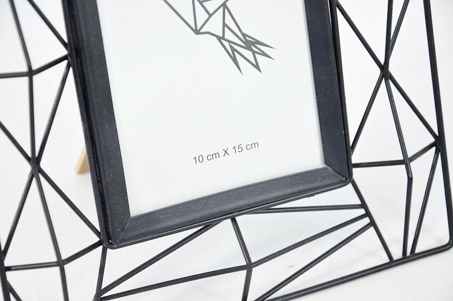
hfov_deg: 13.1
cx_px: 226
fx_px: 1980
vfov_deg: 8.7
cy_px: 150
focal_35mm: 158
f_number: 7.1
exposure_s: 1/125
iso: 1600
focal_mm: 105
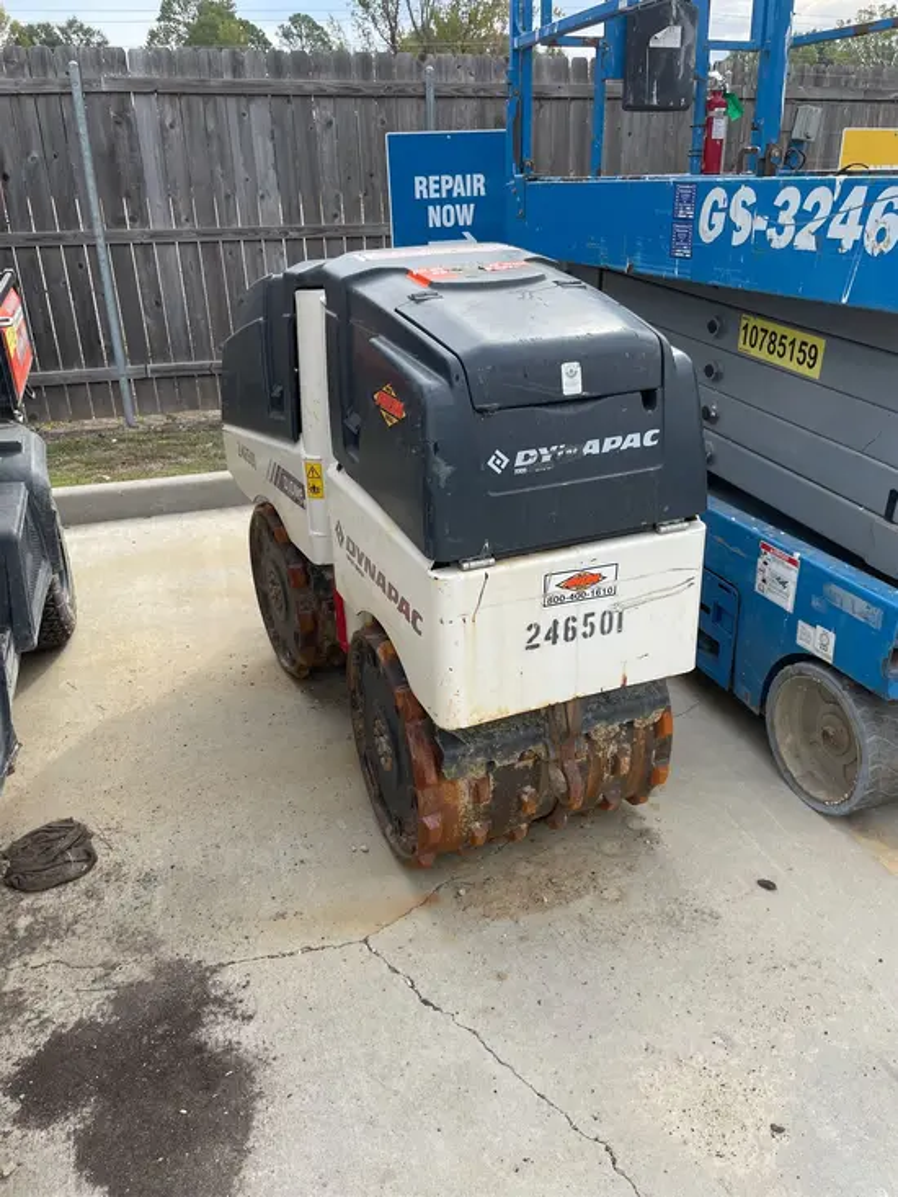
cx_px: 449
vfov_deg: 67.3
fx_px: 899
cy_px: 598
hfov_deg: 53.1
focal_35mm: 26
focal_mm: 4.2
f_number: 1.6
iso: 50
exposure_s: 1/1689
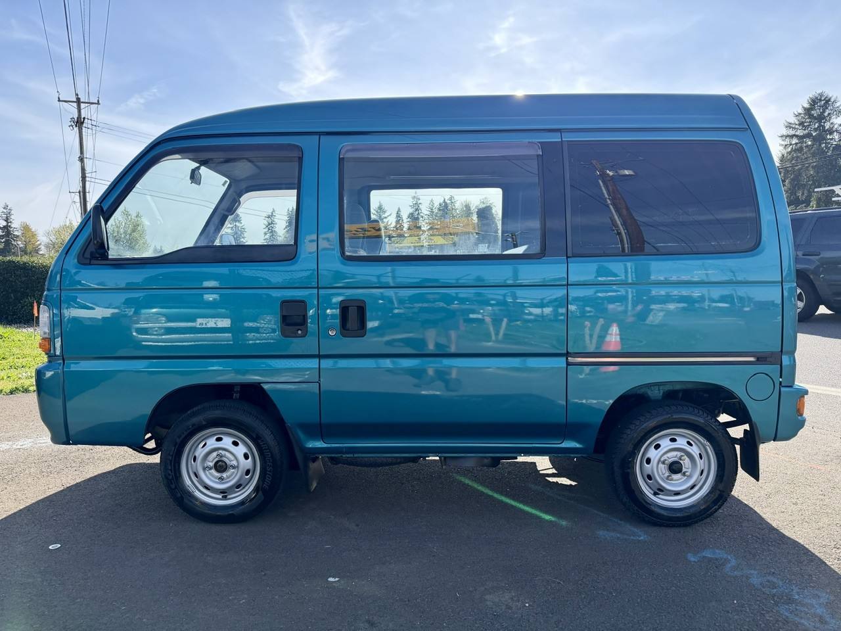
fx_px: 583
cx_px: 420
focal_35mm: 24
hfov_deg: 71.6
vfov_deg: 56.8
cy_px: 316
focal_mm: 6.76
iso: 100
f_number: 1.78
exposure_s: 1/2611
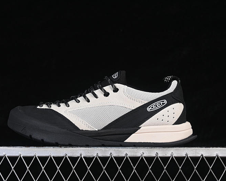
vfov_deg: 18.1
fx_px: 569
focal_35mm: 85
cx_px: 102
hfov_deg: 22.5
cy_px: 90
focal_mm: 50
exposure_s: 1/80
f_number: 7.1
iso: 160
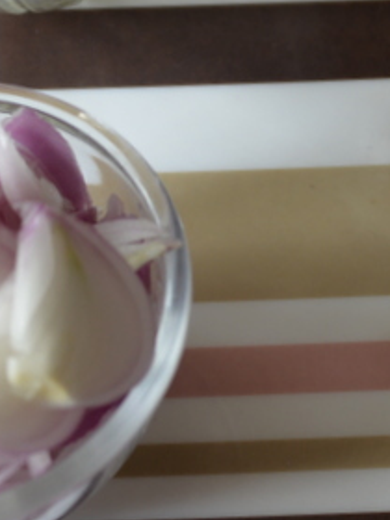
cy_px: 104
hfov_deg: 13.2
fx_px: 1652
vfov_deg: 17.7
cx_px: 433
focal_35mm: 110
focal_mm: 40
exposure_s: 1/60
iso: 400
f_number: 4
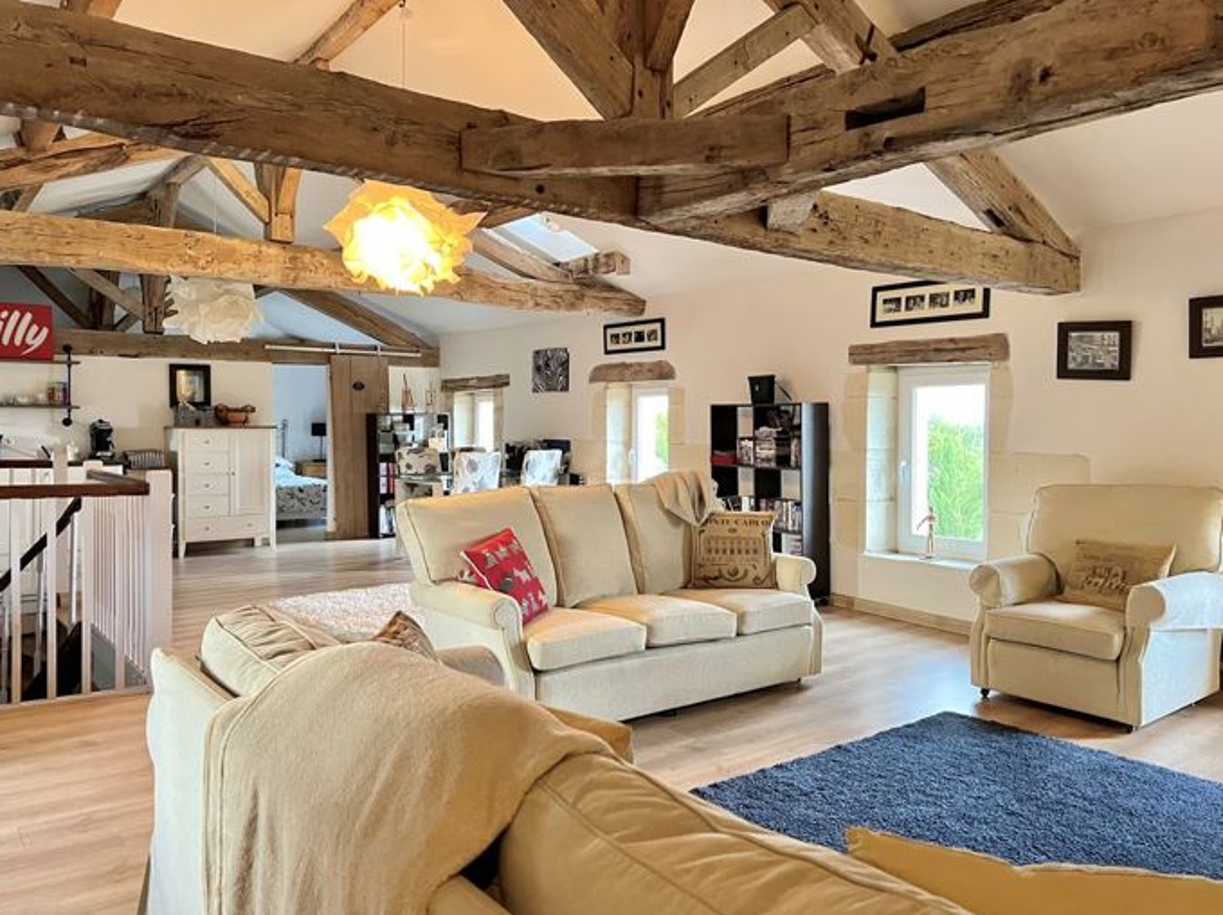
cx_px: 597
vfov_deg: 51.3
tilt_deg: -1.1
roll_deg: +0.4
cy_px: 448
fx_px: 953
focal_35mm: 27
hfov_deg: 65.4
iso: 400
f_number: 1.5
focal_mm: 5.7
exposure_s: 1/50
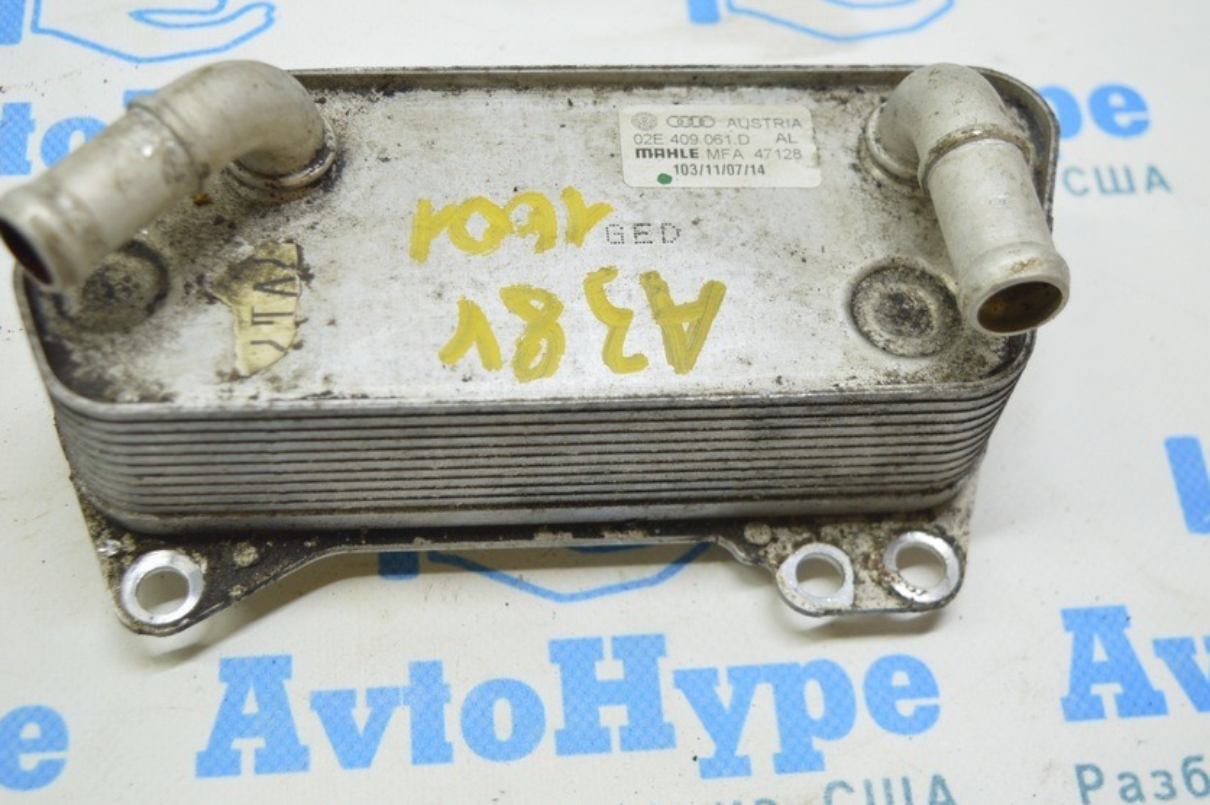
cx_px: 564
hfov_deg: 39.9
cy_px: 367
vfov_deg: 27.1
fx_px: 1666
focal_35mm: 50
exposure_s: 1/40
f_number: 4
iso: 400
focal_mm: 27
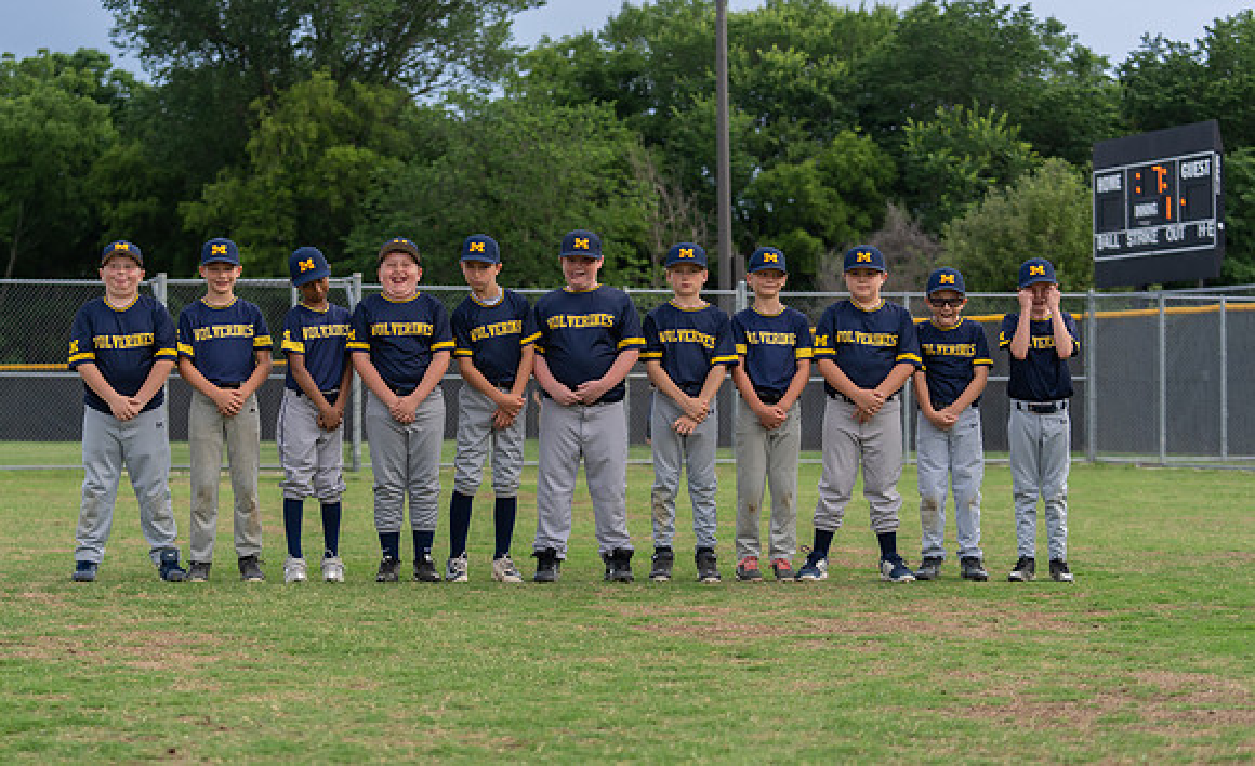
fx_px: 2797
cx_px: 550
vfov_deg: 15.6
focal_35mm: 82
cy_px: 399
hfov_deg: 25.3
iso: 200
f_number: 3.2
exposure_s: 1/320
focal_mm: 70
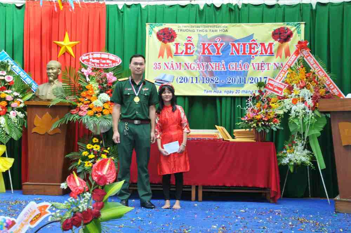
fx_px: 424
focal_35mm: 44
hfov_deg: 45.0
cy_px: 116
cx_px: 176
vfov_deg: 30.8
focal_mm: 29
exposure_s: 1/30
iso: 200
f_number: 10
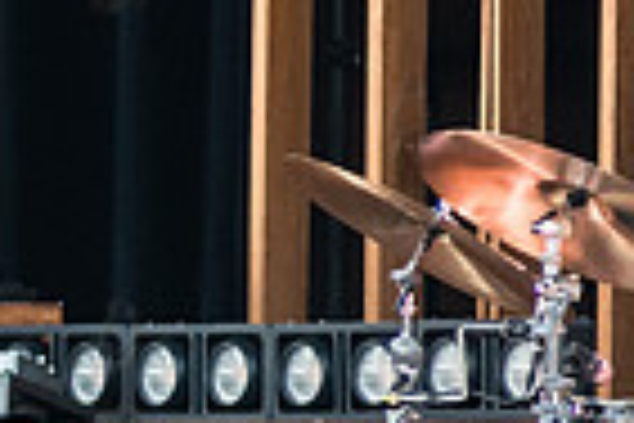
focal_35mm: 885
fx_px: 15585
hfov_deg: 2.3
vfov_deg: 1.6
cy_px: 148
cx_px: -516
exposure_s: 1/250
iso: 2500
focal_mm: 200
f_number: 4
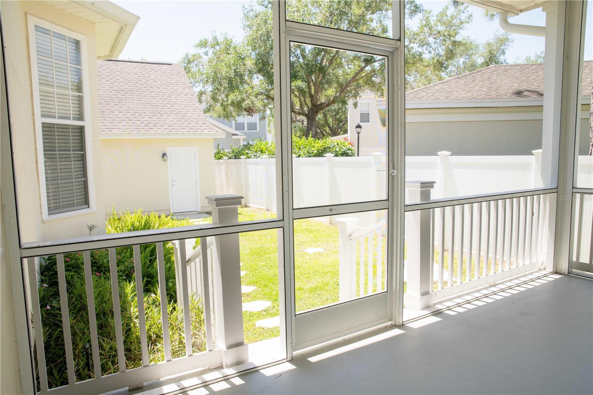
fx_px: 395
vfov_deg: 53.1
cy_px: 198
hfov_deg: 73.8
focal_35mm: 24
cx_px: 296
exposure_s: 1/250
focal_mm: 24
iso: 200
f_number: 6.3
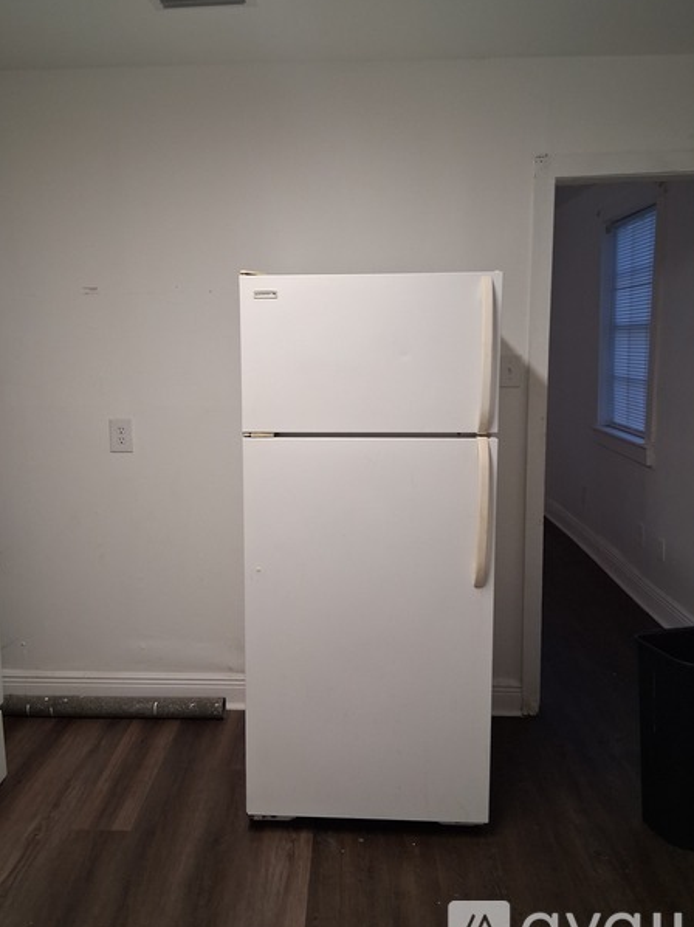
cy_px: 446
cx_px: 311
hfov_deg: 48.1
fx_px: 776
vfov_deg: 61.7
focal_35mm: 29
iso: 250
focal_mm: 3.98
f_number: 1.8
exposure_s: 1/60
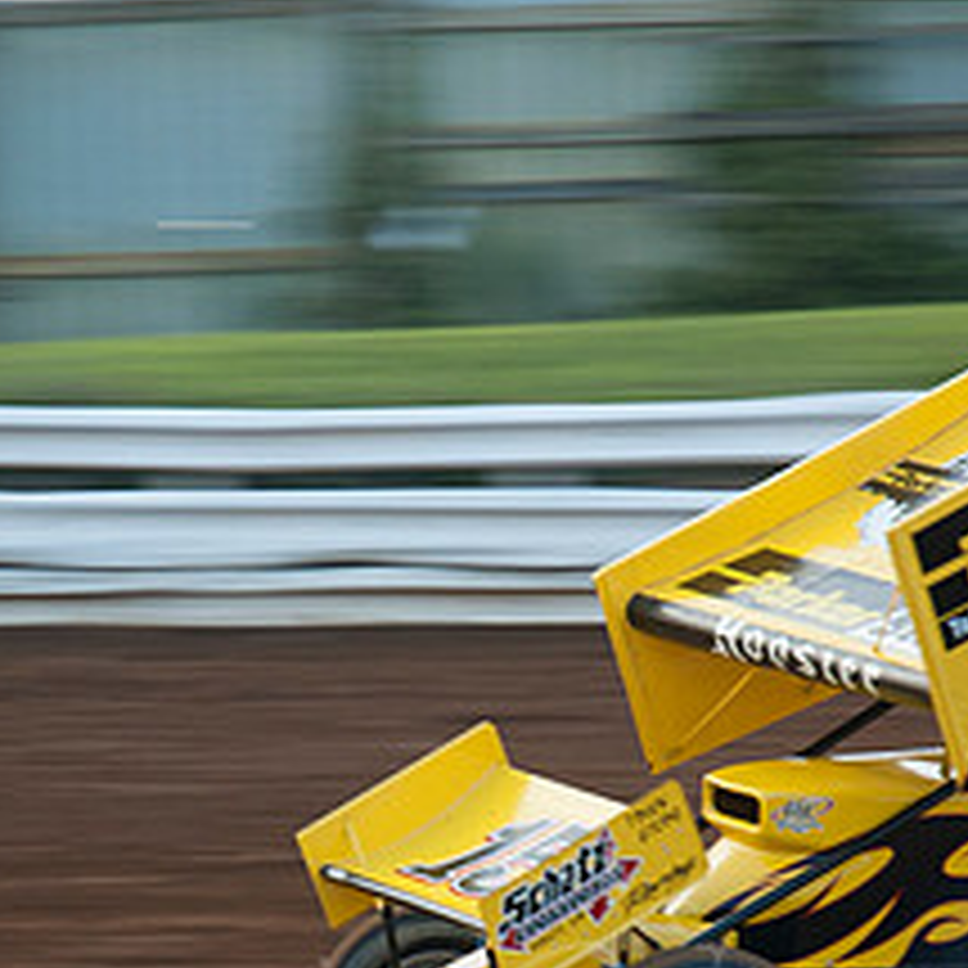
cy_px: 707
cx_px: 527
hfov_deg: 7.3
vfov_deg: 7.3
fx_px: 7625
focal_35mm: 241
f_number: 4.5
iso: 200
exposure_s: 1/160
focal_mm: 70
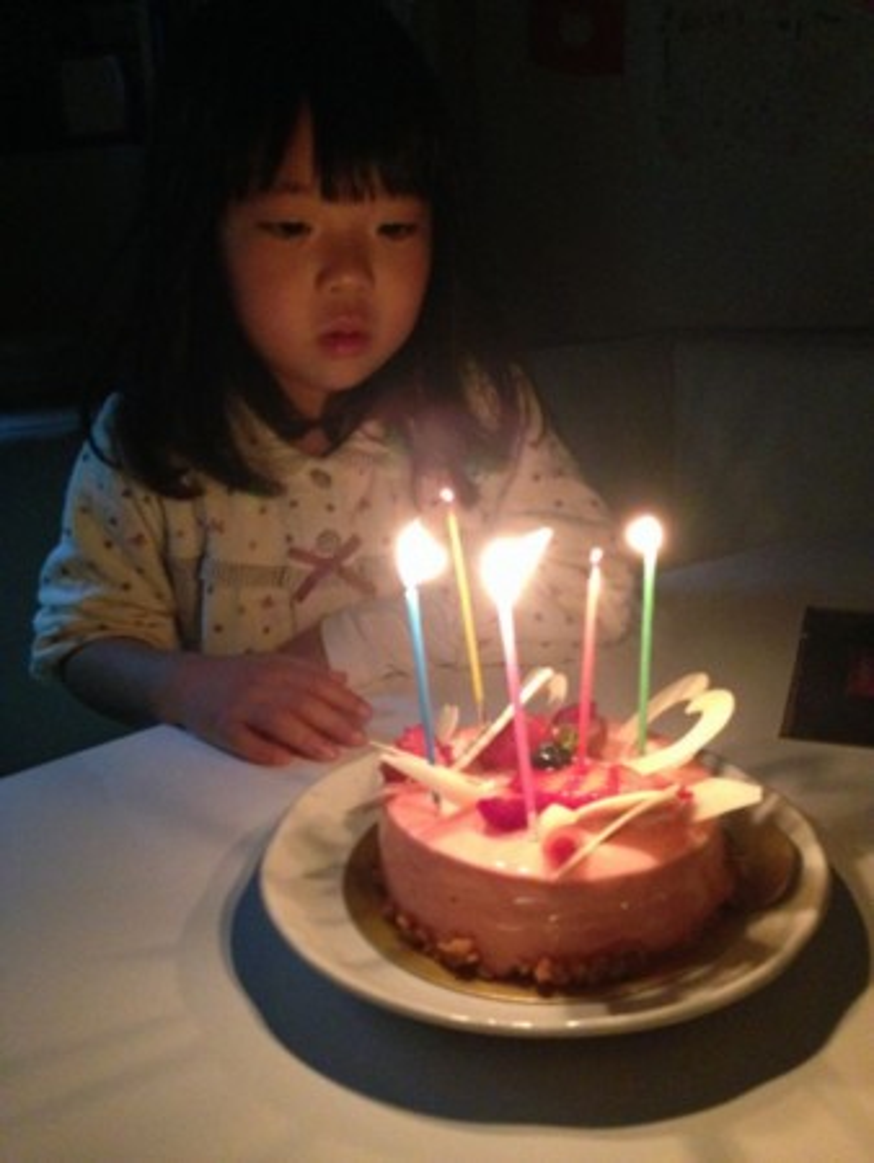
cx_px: 437
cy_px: 582
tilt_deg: -13.3
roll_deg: +2.3
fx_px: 1110
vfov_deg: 55.3
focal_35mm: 33
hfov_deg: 43.0
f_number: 2.4
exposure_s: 1/15
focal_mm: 4.12
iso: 640
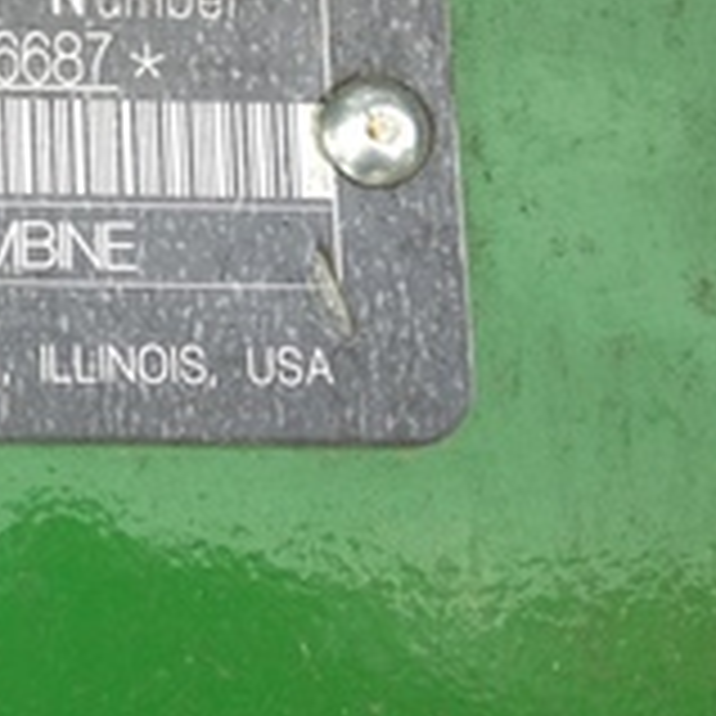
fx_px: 2481
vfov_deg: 16.3
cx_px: -360
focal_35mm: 106
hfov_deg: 15.2
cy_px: 158
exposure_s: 1/173
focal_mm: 4.28
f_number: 2.4
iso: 50
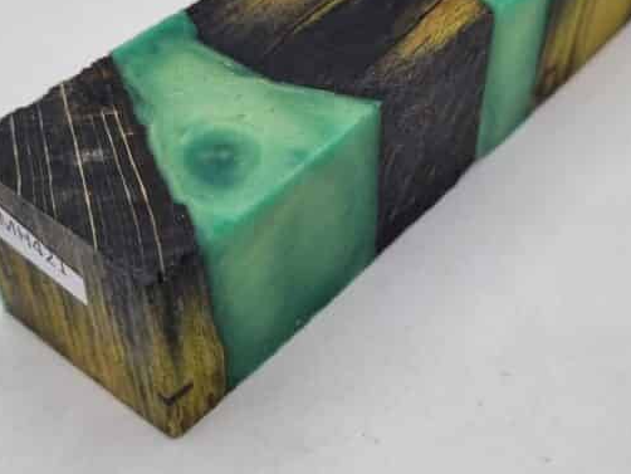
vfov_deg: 27.4
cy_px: 165
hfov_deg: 36.1
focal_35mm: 53
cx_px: 354
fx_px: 967
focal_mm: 5.4
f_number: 1.8
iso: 50
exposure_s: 1/520
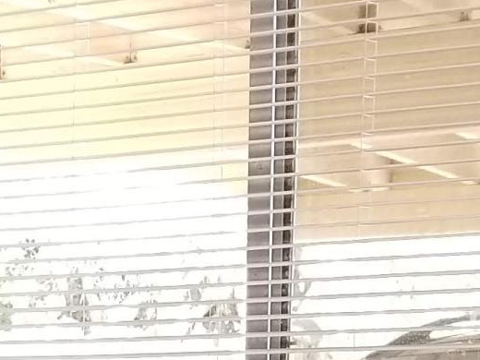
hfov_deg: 12.8
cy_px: 774
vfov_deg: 9.2
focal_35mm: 150
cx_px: -112
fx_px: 2080
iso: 100
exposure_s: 1/120
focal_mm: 4.25
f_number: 1.7
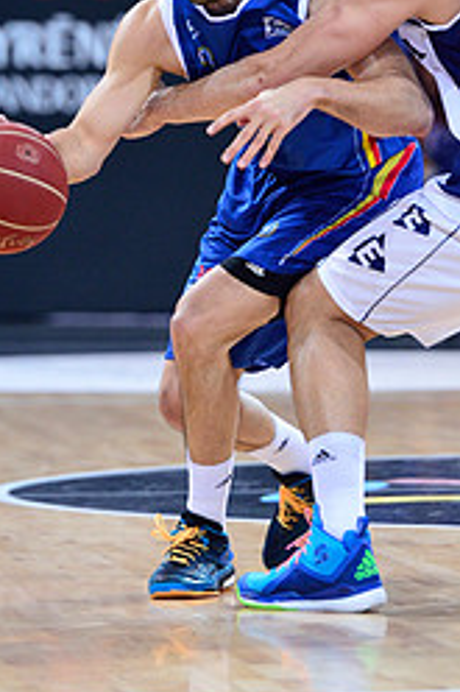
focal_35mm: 363
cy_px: 193
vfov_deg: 5.7
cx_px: 208
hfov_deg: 3.8
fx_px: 6967
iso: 2500
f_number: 3.5
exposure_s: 1/1250
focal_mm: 200
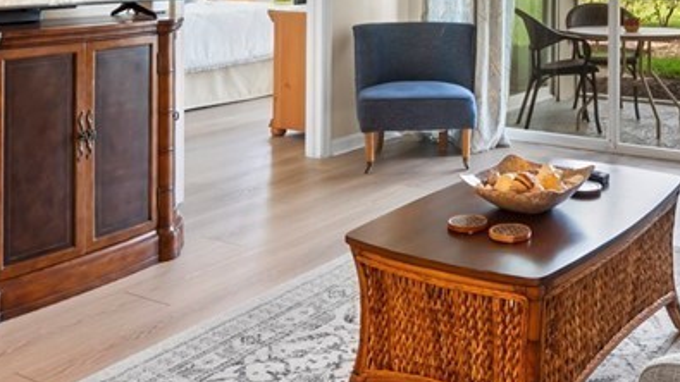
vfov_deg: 23.4
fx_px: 855
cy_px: -57
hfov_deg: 41.6
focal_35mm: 47
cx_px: 540
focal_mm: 16.5
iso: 100
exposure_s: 1/2
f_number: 9
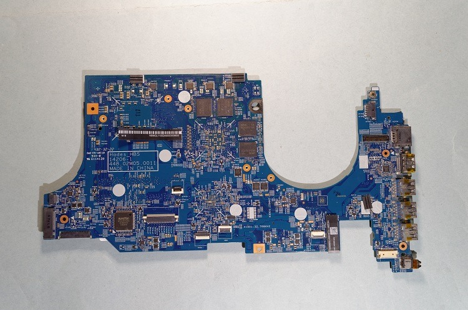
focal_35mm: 33
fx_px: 428
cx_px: 234
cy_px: 155
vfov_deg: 39.9
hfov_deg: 57.3
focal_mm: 22
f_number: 8
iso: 100
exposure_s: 1/5
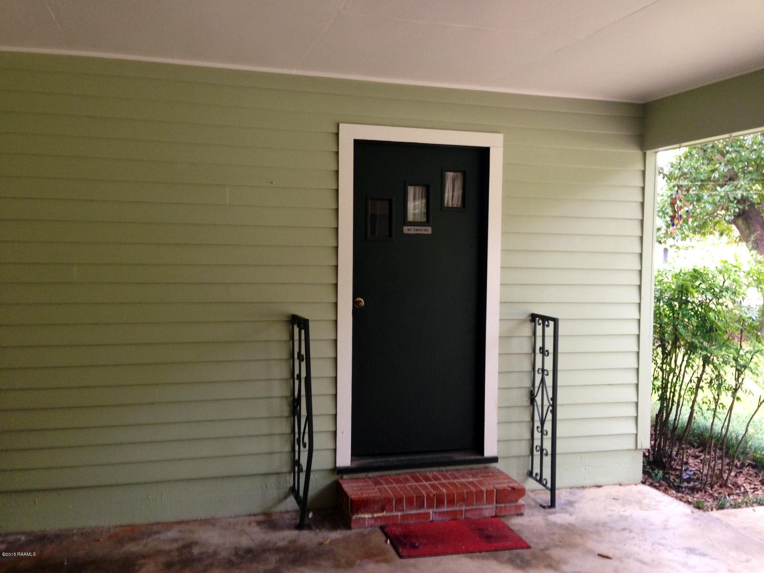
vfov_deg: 42.9
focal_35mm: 33
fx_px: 728
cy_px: 286
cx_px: 382
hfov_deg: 55.4
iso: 100
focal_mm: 4.12
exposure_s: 1/20
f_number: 2.4
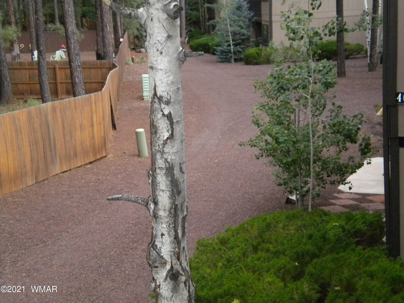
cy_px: 152
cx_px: 202
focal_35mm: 68
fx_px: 794
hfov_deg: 28.6
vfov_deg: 21.6
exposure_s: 1/60
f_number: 4.6
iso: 686
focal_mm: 12.3
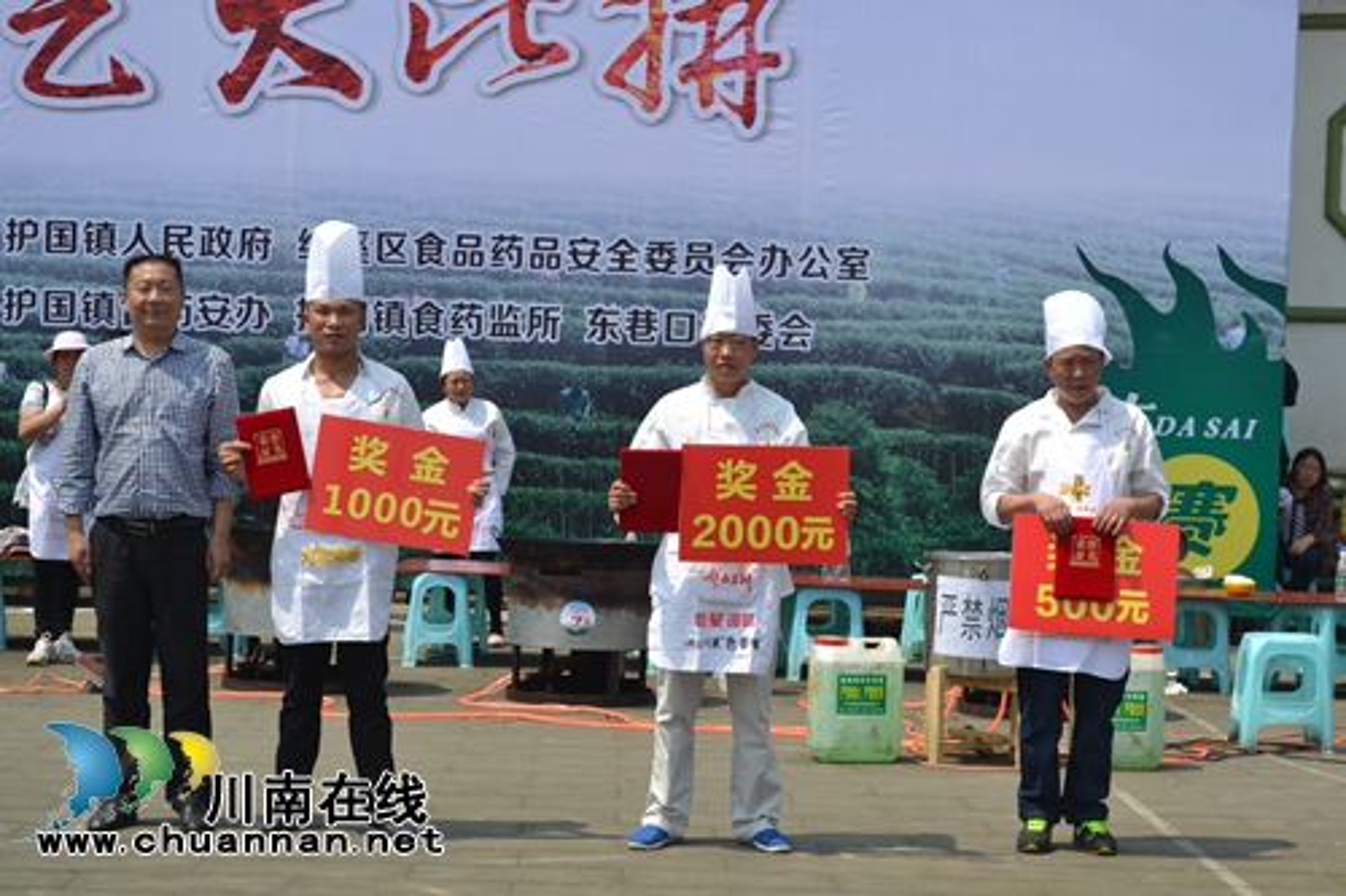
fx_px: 3083
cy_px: 448
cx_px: 673
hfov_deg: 24.6
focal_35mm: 82
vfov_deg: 16.5
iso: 100
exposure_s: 1/250
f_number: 8
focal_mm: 55
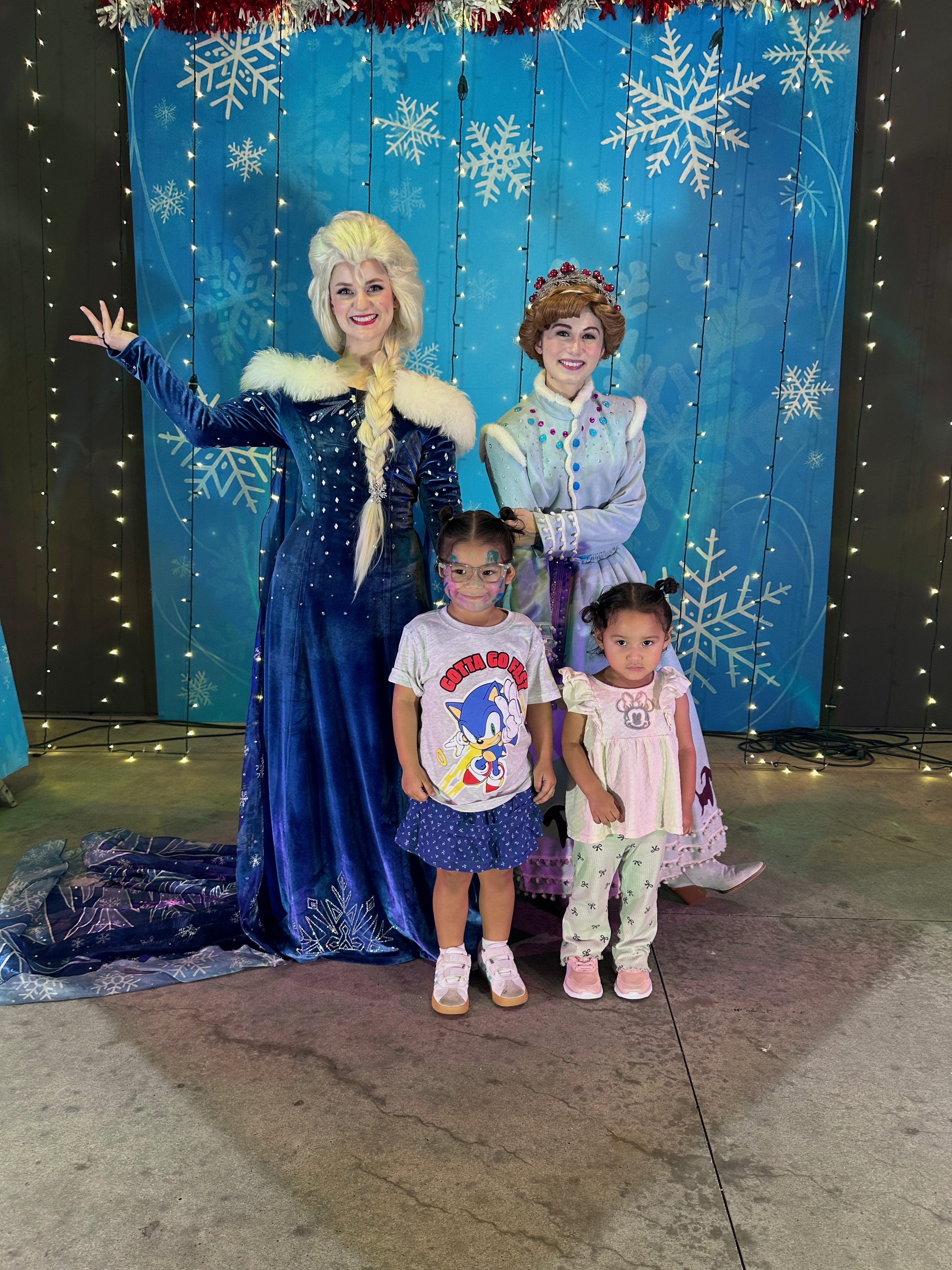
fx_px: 880
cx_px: 476
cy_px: 635
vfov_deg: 71.6
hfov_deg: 56.8
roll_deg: -2.5
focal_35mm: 24
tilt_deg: -8.2
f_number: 1.78
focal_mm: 6.86
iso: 125
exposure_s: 1/60
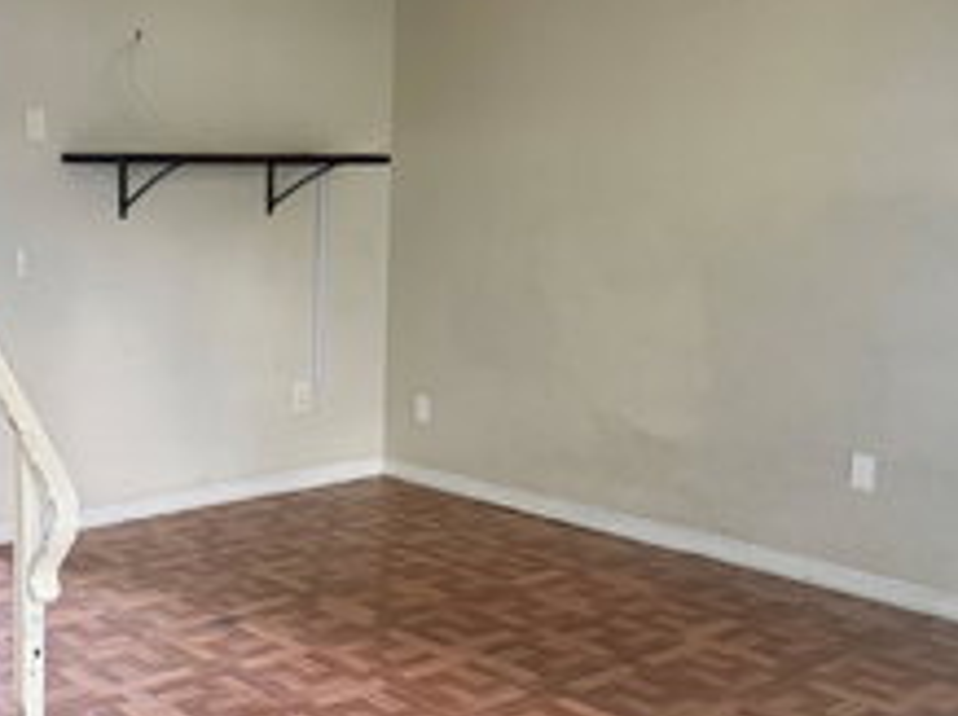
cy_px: 365
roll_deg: +0.2
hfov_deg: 38.8
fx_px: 1299
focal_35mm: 47
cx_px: 182
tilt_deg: -8.3
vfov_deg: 30.8
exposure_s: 1/60
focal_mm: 6.76
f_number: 1.78
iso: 400
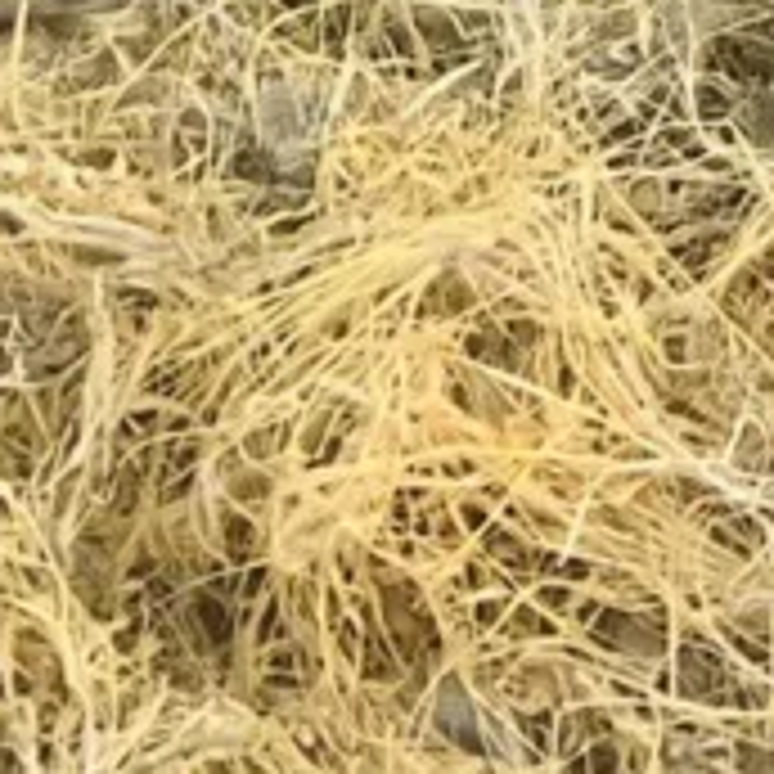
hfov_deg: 9.5
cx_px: 837
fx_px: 4604
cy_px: -2284
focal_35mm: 182
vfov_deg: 7.2
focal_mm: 5.7
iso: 50
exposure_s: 1/121
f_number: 1.5
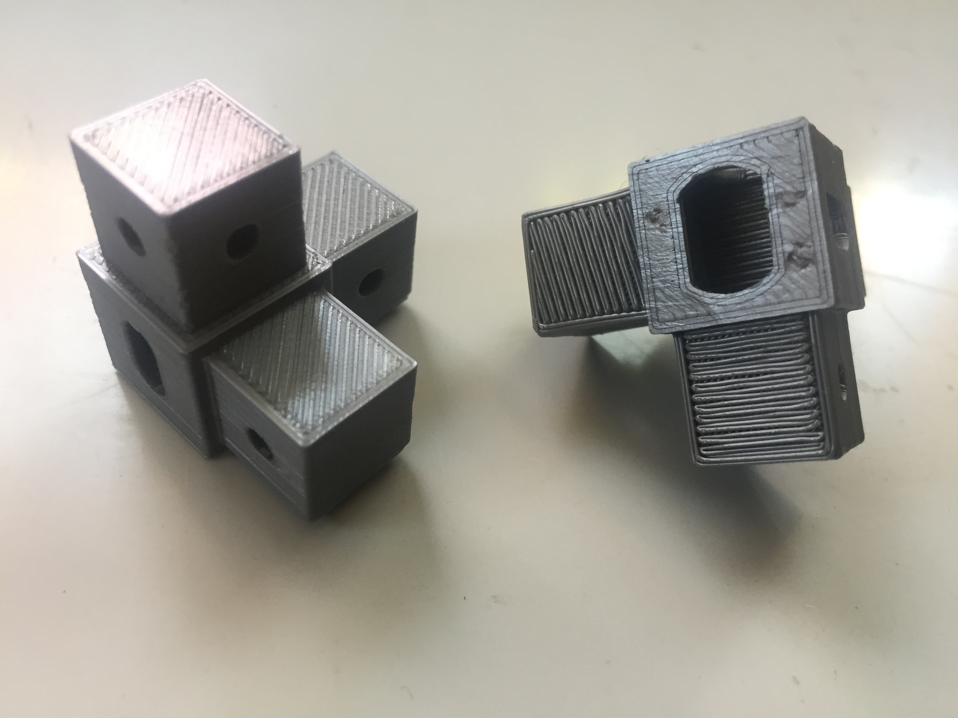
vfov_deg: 48.2
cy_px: 359
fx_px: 803
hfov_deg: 61.7
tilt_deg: -50.6
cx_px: 479
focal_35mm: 29
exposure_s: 1/33
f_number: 2.2
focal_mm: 4.15
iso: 50
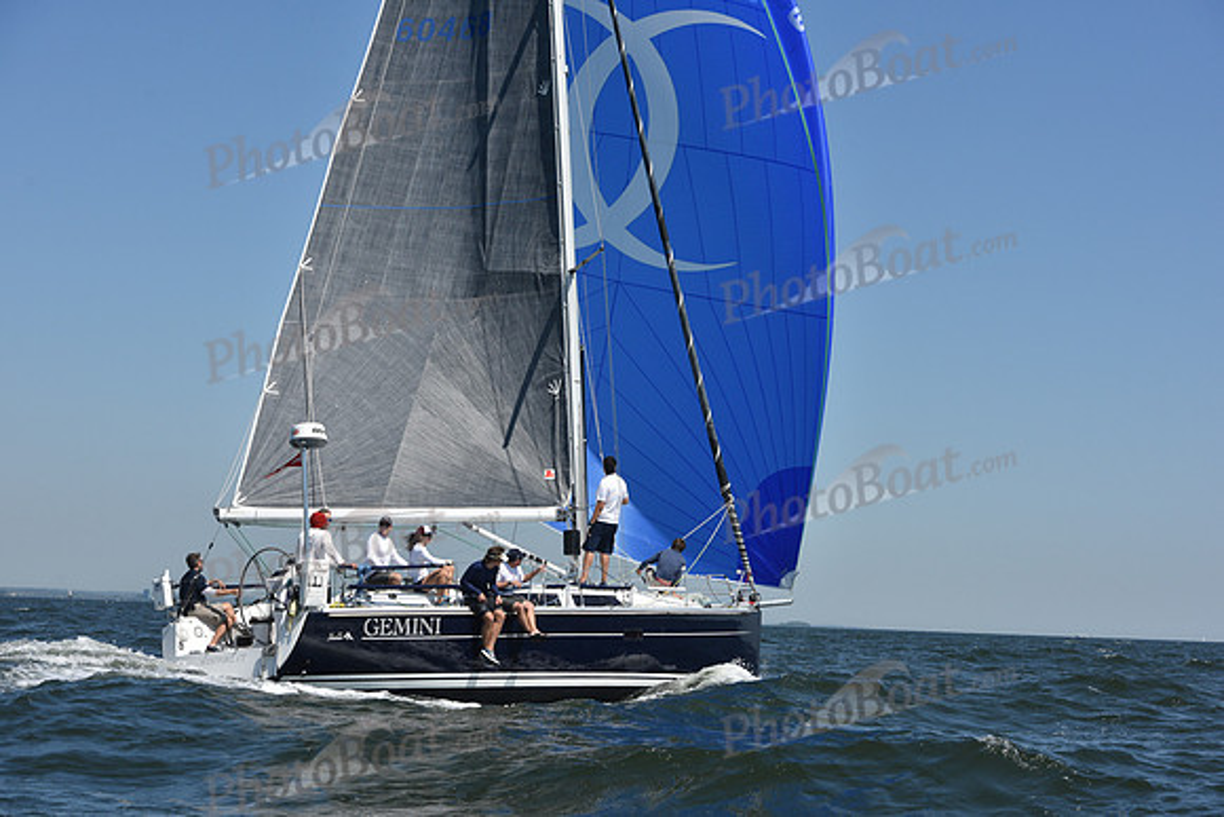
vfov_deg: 19.5
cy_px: 408
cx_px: 612
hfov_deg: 28.8
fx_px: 2380
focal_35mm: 70
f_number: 8
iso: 250
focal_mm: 70
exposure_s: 1/1250
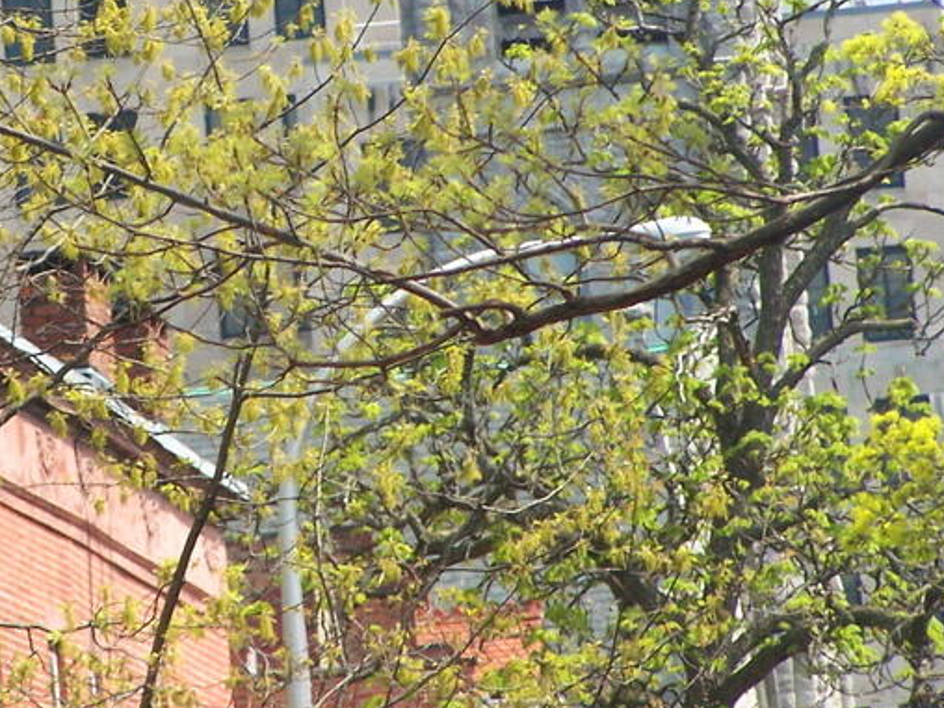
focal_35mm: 480
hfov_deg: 4.1
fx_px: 13090
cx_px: 253
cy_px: 258
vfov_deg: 3.1
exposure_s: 1/500
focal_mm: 39.5
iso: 200
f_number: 3.3
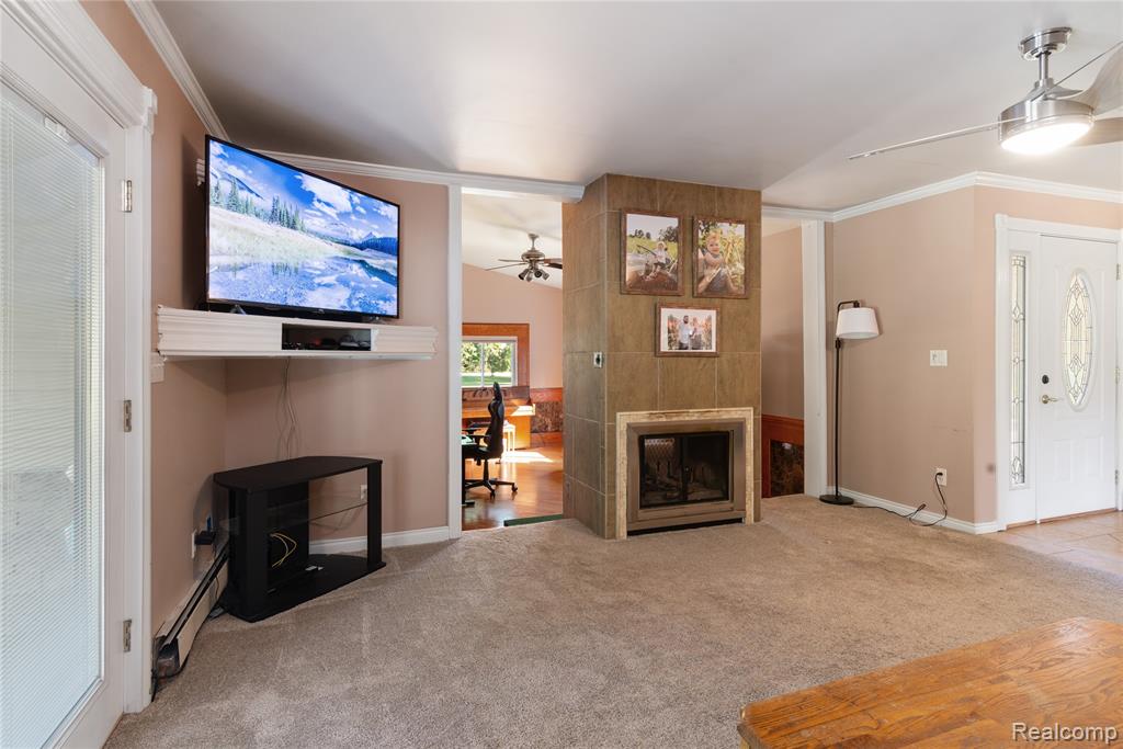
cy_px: 374
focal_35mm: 18
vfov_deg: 67.4
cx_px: 562
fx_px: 562
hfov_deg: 90.0
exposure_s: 1/2
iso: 320
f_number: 9
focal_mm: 18
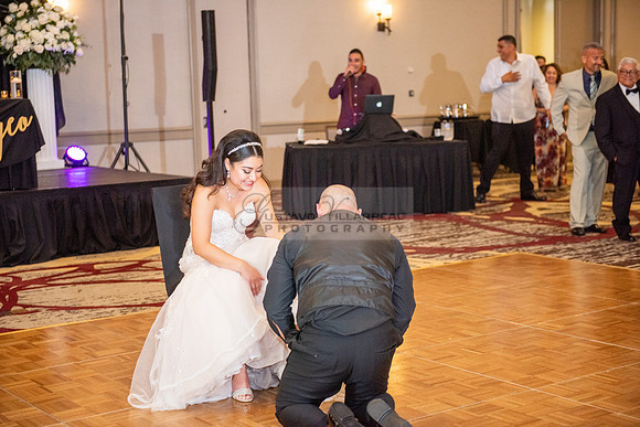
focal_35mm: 62
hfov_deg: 32.4
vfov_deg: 21.9
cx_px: 320
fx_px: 1102
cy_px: 214
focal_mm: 62
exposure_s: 1/250
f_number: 2.8
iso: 1600
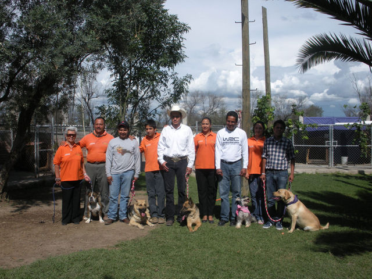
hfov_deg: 51.4
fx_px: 387
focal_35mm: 36
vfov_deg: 39.7
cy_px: 140
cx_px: 186
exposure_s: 1/470
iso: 64
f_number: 5.6
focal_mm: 6.3
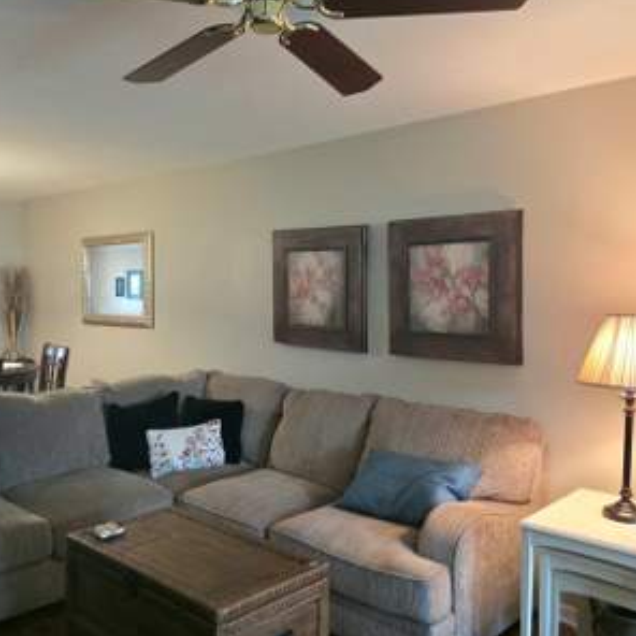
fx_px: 686
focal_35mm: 33
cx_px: 275
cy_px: 322
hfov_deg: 49.6
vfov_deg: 49.7
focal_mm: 6.25
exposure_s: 1/40
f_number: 1.7
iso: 200
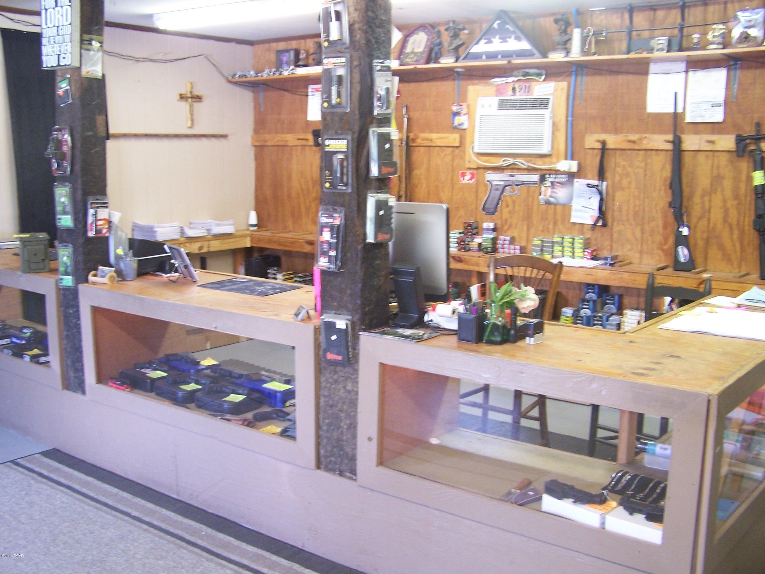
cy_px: 287
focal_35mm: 38
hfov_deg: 49.0
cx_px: 382
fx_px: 840
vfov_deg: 37.7
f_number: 2.8
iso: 140
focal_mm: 6.3
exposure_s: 1/10
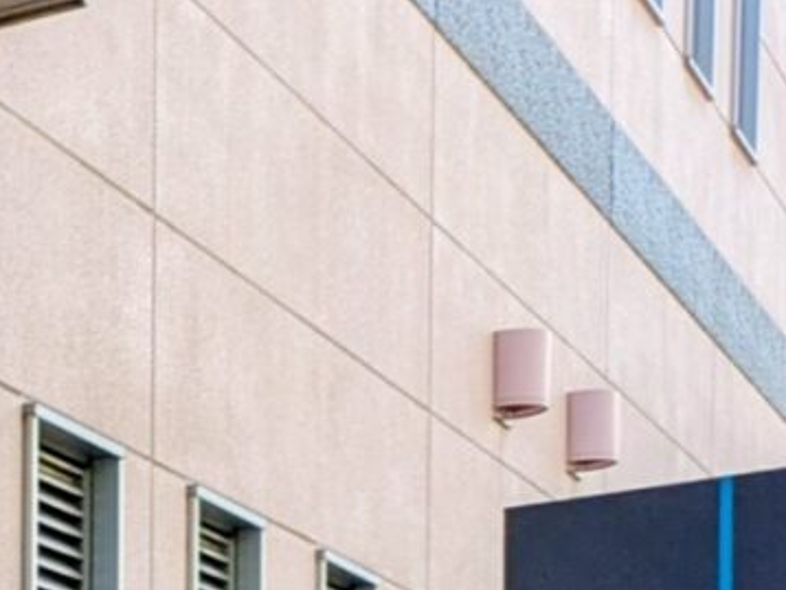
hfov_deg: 11.9
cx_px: -1111
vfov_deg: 10.0
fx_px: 3045
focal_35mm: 134
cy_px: 1296
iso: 51
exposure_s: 1/468
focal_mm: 5.43
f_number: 1.89
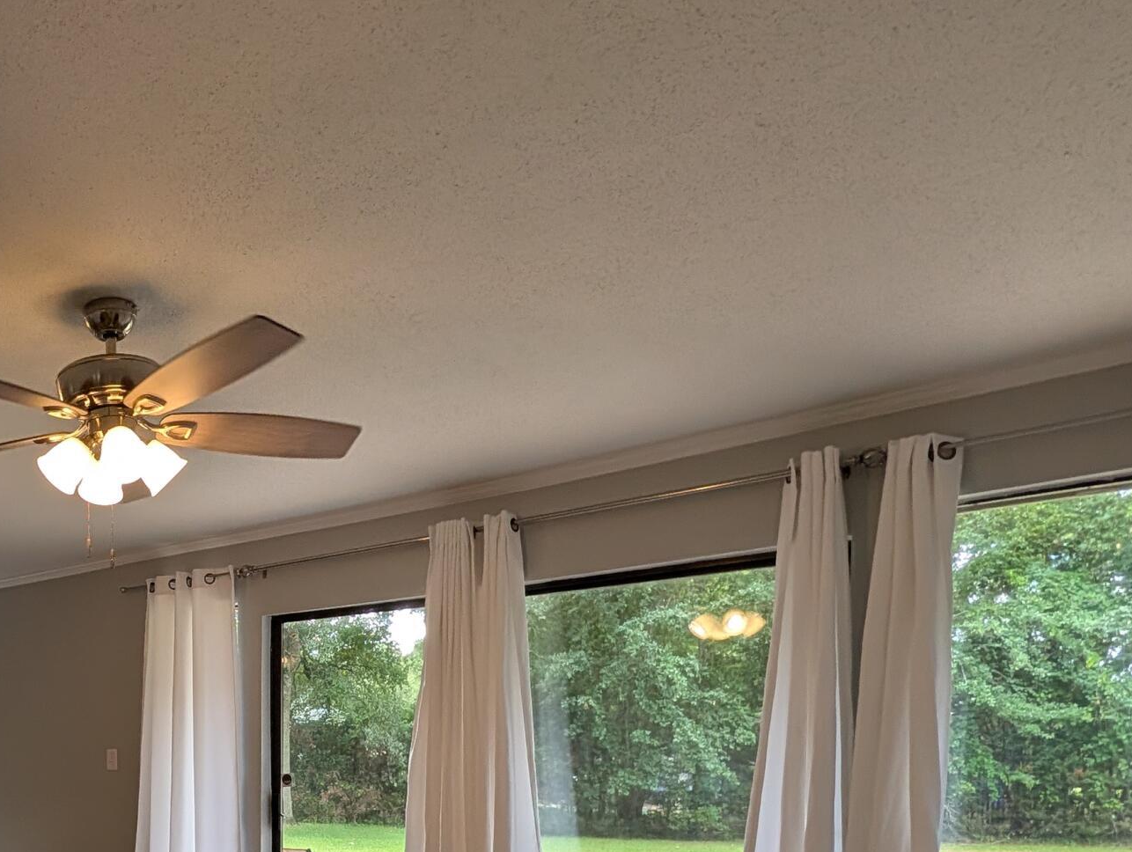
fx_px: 917
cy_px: 795
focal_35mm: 28
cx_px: 71
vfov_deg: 44.5
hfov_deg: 53.6
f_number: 1.7
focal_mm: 2.02
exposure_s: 1/255
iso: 162
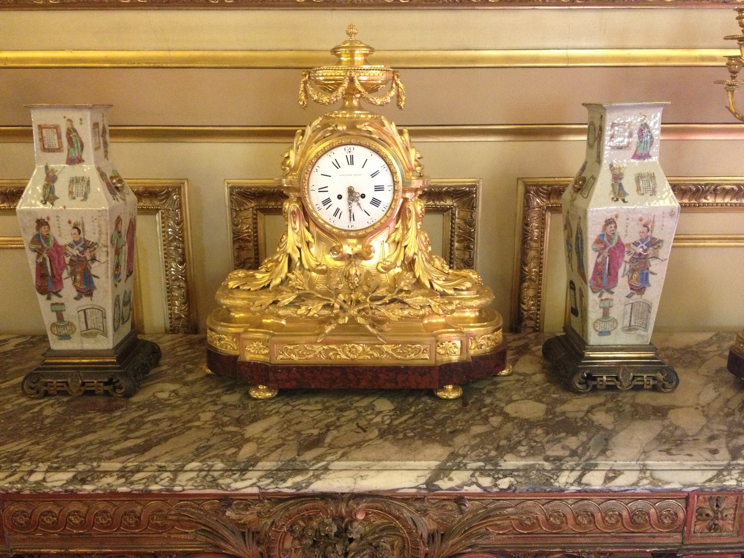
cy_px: 279
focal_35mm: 35
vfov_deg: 40.7
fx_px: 752
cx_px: 372
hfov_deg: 52.6
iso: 400
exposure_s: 1/20
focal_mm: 4.28
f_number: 2.4
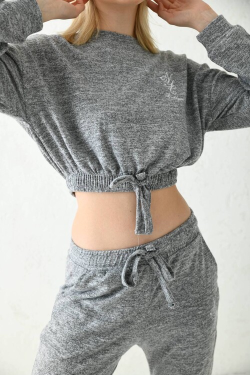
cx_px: 125
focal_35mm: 56
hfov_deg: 24.2
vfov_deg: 35.6
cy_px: 188
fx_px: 583
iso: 100
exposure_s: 1/160
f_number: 5.6
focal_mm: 56
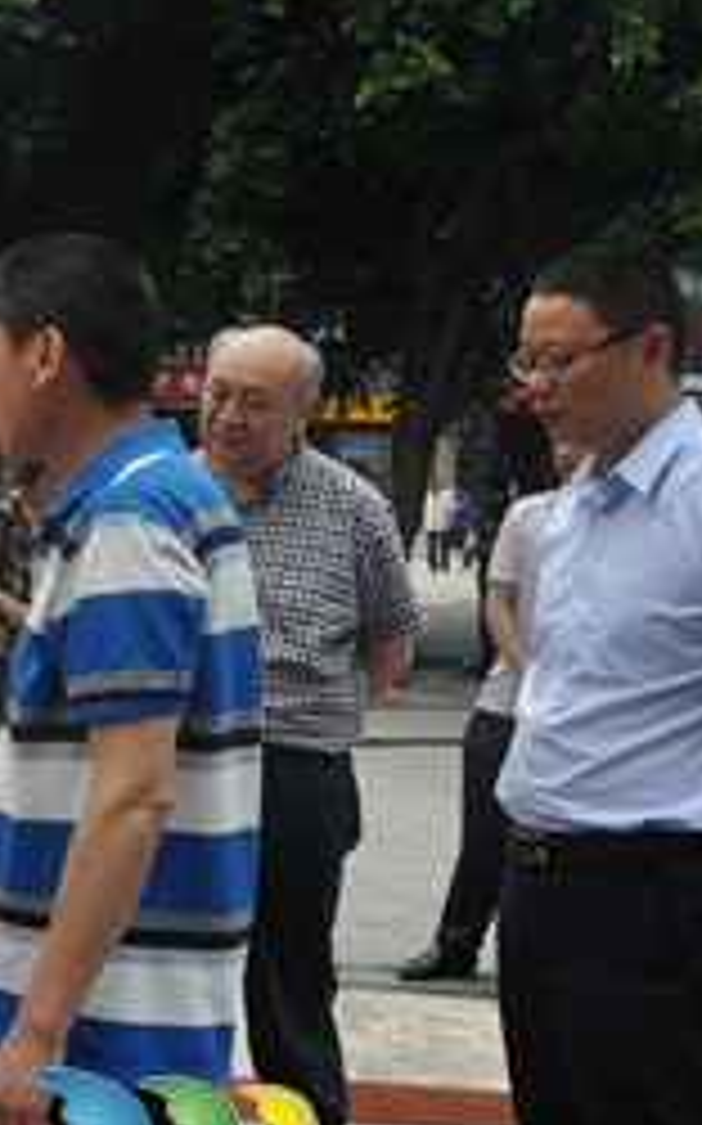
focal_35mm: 55
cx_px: -320
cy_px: 626
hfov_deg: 20.5
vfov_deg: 36.9
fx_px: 1686
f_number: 11
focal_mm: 18
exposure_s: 1/125
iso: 200
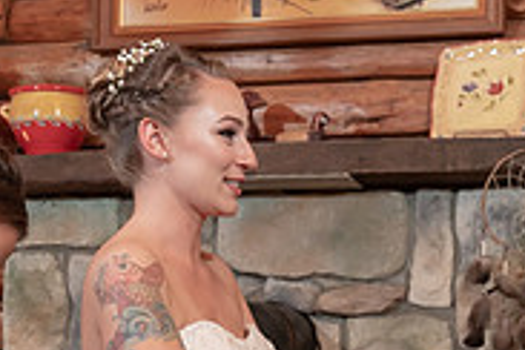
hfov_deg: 23.6
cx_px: 329
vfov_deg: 15.6
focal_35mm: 86
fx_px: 1254
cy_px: 360
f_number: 4
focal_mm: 26
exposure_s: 1/200
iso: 2000
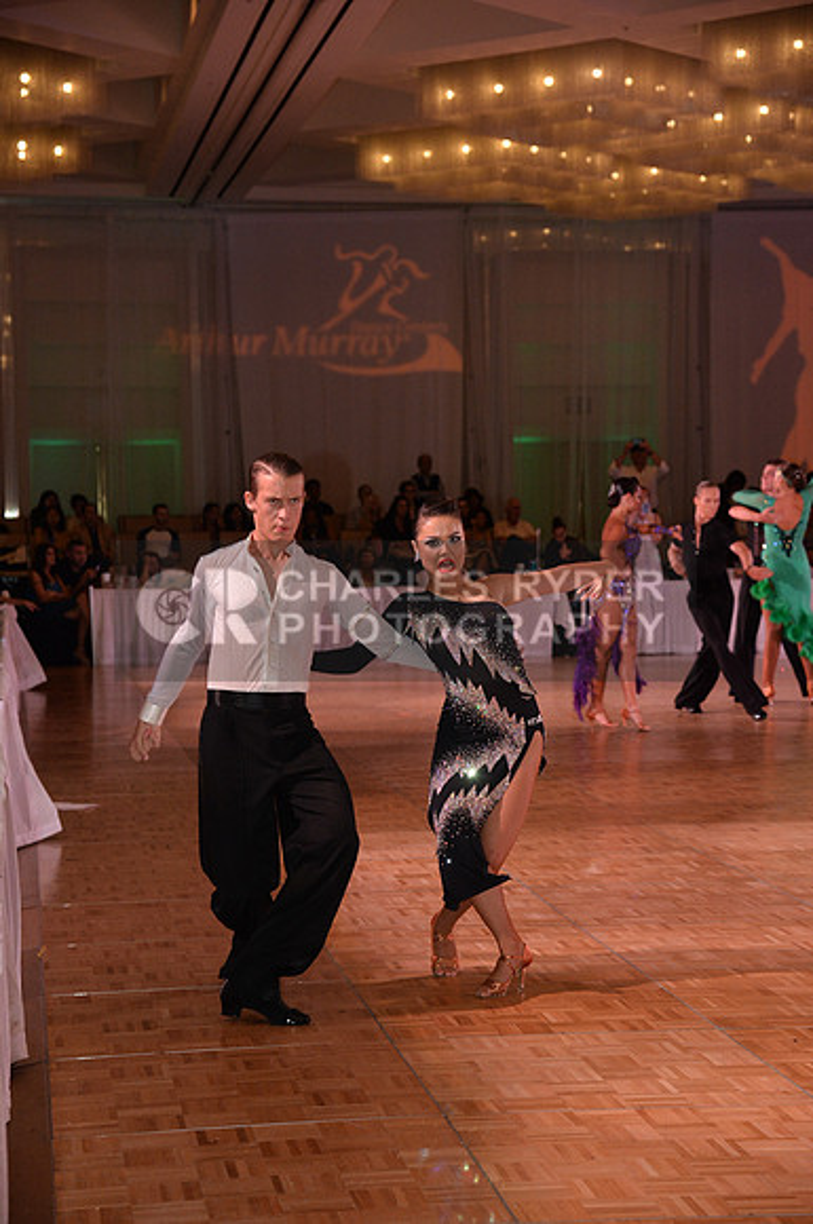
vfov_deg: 26.0
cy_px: 612
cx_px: 406
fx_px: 2650
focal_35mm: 78
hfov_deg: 17.4
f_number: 5.6
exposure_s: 1/250
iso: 1600
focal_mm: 78
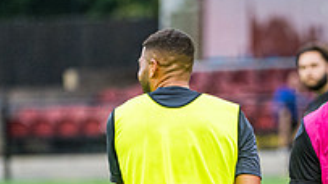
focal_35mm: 686
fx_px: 5964
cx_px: 251
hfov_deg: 3.1
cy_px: 207
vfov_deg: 1.8
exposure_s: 1/500
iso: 1600
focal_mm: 185
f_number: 2.8
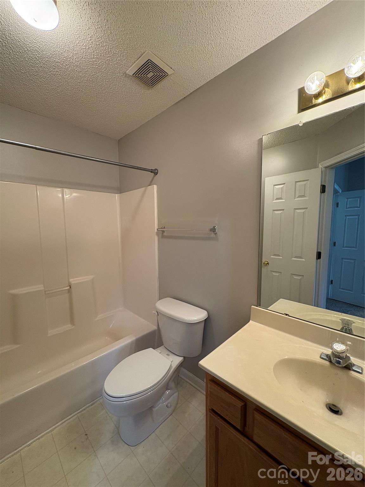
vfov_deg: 102.1
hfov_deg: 85.7
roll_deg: +0.4
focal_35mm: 14
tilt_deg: -4.7
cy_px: 244
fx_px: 197
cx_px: 182
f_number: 2.2
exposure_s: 1/60
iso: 160
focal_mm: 2.22
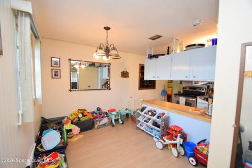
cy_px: 84
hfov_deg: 100.4
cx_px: 126
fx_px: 105
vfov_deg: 77.3
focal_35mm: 15
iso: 800
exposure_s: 1/80
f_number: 4.5
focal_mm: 10
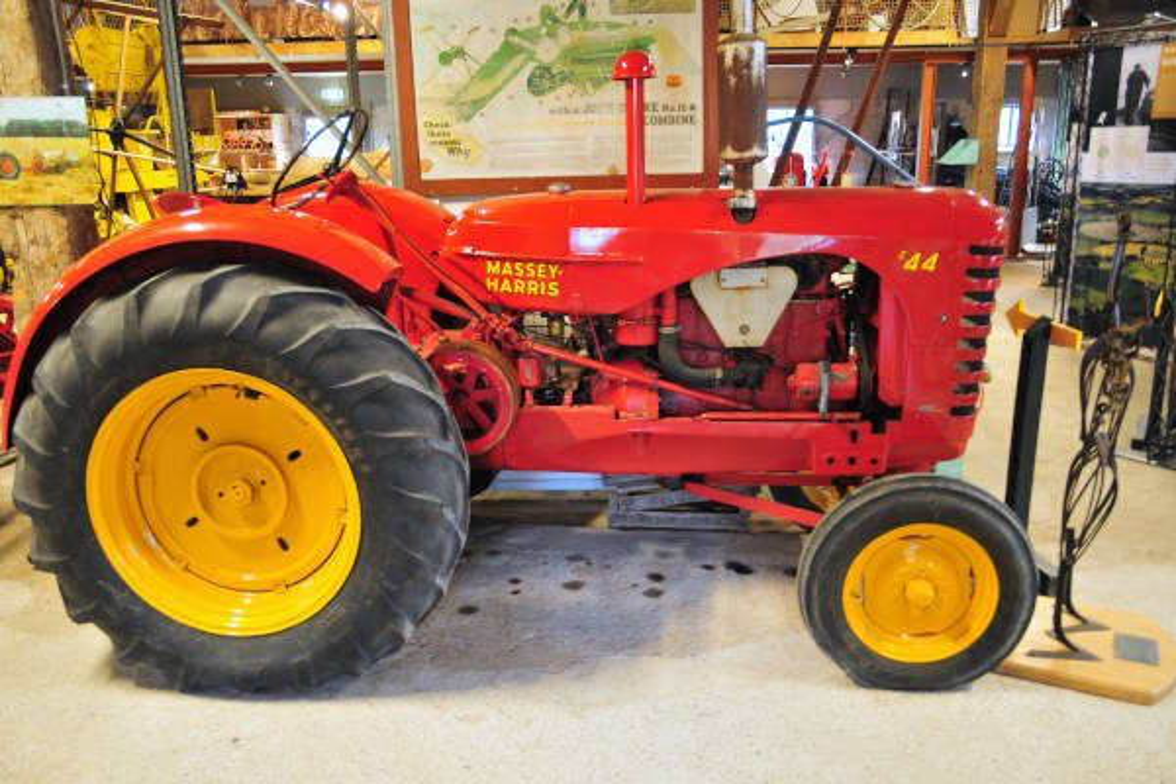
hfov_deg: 61.9
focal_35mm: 30
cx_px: 588
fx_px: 980
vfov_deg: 43.6
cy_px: 392
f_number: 4
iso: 320
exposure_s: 1/5
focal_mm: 20
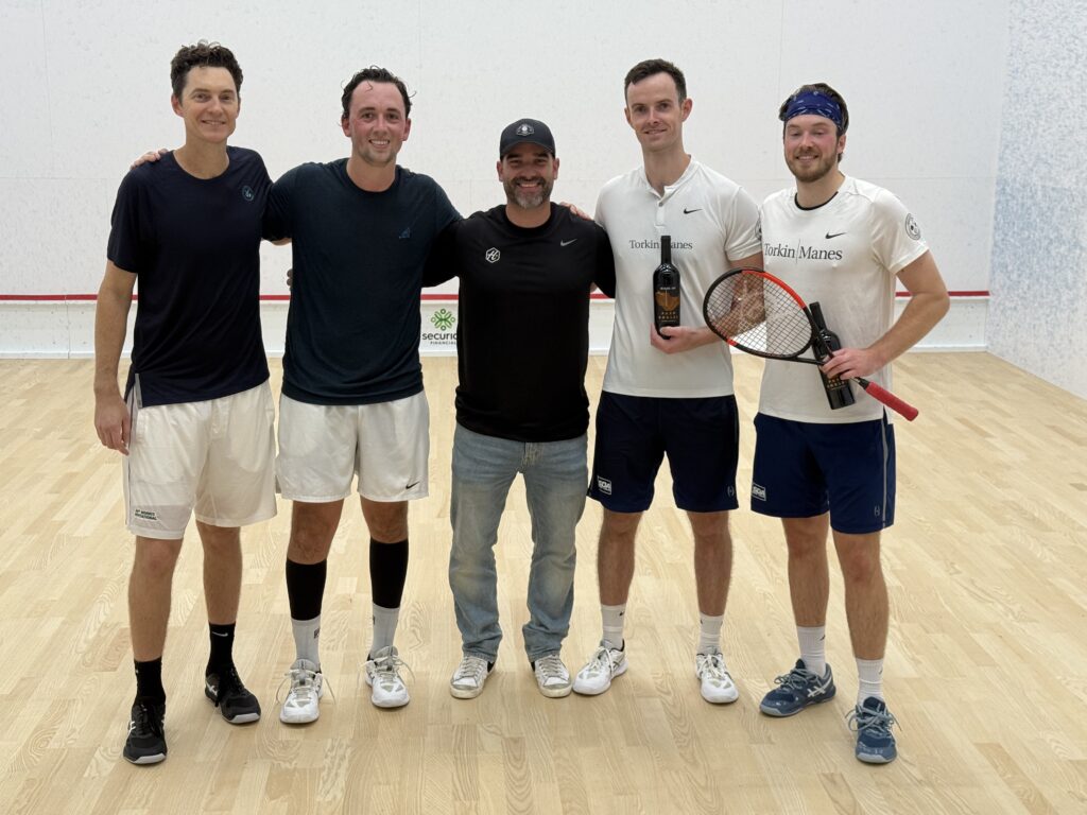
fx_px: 1507
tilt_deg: -12.5
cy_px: 408
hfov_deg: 39.7
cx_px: 544
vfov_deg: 30.3
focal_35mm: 48
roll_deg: +0.2
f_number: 1.78
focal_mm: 6.76
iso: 100
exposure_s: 1/110
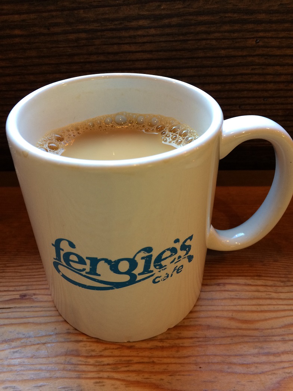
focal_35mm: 29
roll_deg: +0.7
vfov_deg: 61.6
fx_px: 327
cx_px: 146
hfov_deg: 48.2
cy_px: 196
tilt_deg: -36.2
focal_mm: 4.15
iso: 80
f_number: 2.2
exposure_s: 1/30
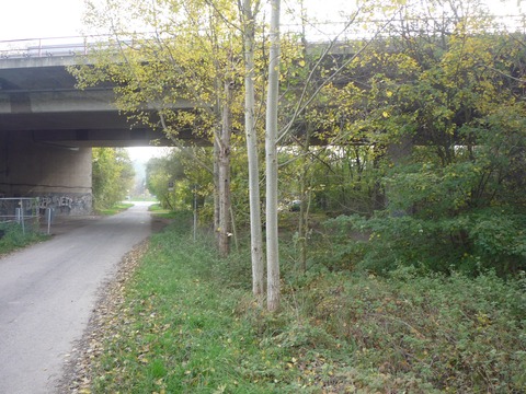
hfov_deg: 56.8
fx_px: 486
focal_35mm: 32
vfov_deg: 44.2
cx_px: 263
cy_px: 197
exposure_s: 1/100
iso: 100
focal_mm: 5.2
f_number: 3.5
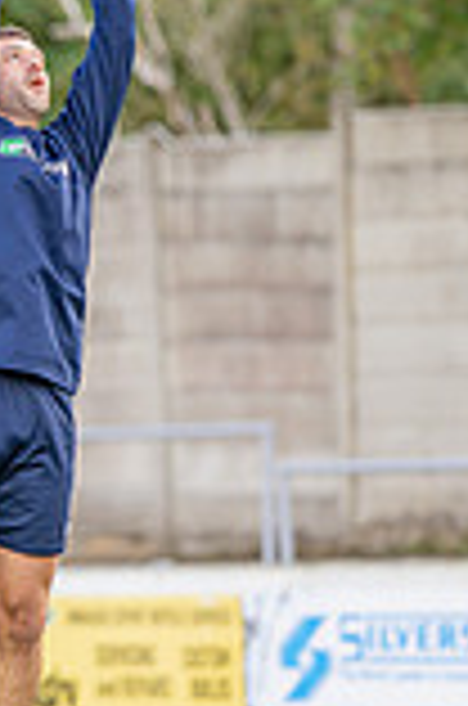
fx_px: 7599
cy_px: 378
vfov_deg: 5.3
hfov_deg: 3.5
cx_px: -176
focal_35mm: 388
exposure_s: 1/2000
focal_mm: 135
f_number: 1.8
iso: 560
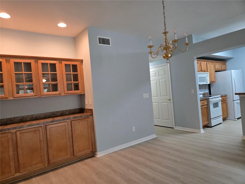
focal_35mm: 23
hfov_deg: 73.9
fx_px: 163
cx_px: 122
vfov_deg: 58.9
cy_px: 92
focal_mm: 5.4
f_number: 1.8
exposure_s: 1/120
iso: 500
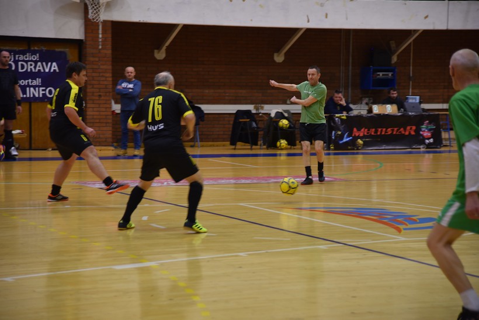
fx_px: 1304
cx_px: 240
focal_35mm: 98
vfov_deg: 14.0
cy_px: 160
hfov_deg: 20.8
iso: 800
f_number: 4
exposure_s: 1/100
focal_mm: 98
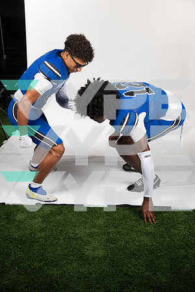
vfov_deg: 35.6
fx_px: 455
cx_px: 98
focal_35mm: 56
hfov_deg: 24.2
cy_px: 146
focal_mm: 56
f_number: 7.1
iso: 250
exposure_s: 1/400
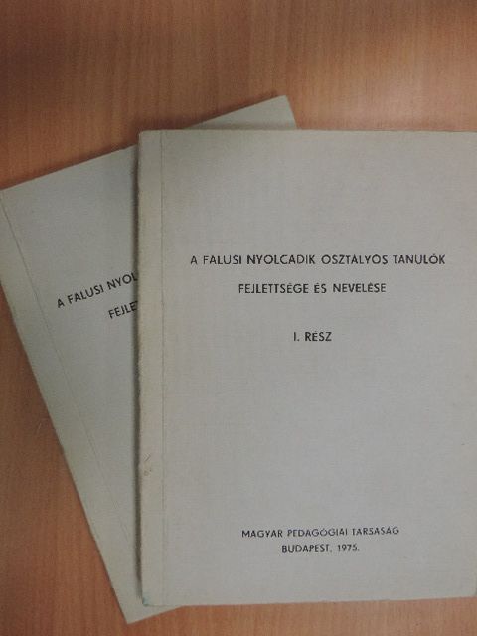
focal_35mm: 35
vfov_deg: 52.6
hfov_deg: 40.7
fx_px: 643
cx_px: 238
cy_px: 318
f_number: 3.3
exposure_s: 1/100
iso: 640
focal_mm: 6.2
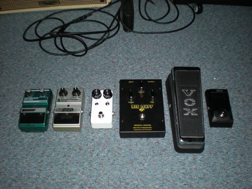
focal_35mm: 38
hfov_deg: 49.0
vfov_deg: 37.7
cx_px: 126
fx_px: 277
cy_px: 94
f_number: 3.1
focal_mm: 6.3
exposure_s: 1/60
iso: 64
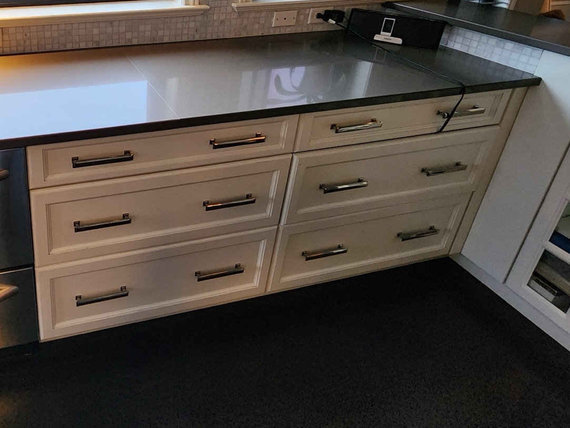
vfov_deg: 53.3
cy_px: 63
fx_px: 379
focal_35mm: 23
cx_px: 97
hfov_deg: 65.7
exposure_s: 1/60
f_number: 2.2
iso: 320
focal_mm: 2.2
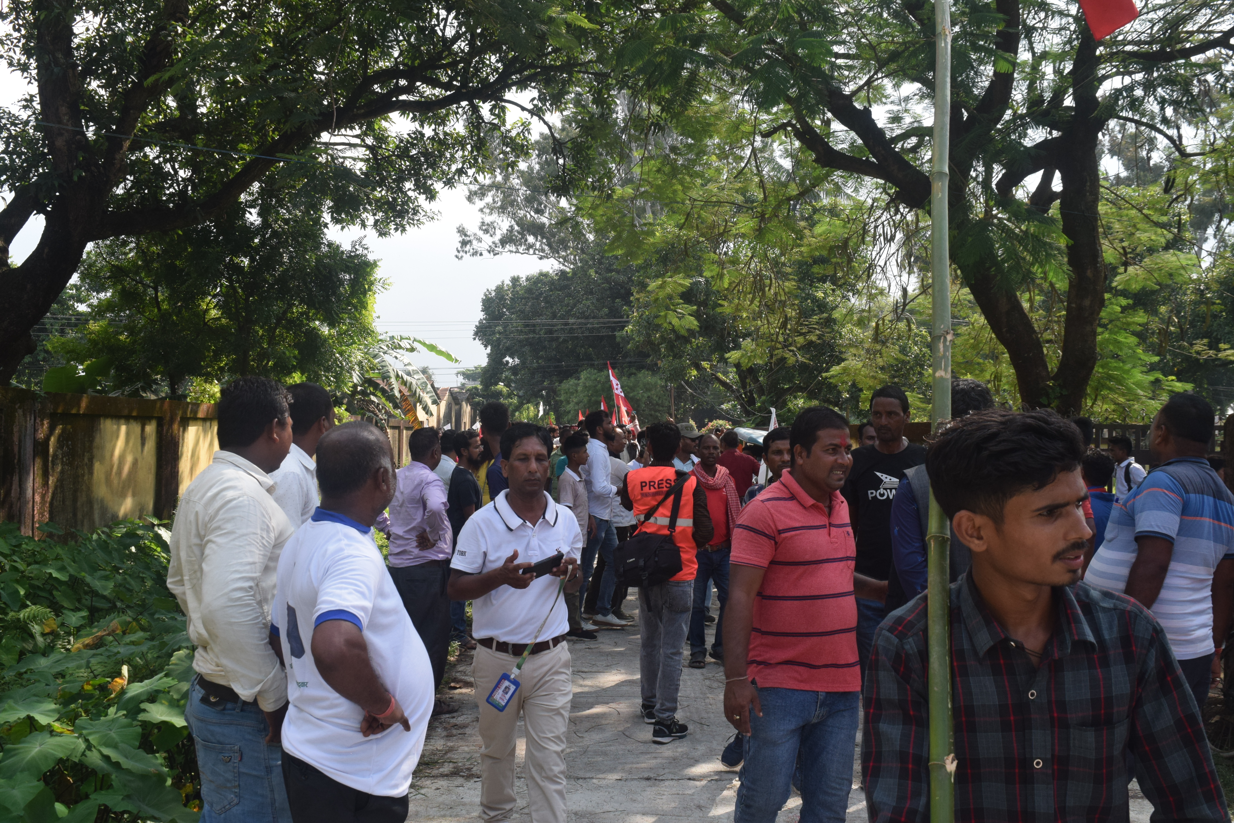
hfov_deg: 59.5
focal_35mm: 32
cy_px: 412
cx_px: 617
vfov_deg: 41.7
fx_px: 1080
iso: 800
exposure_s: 1/640
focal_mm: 21
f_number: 13
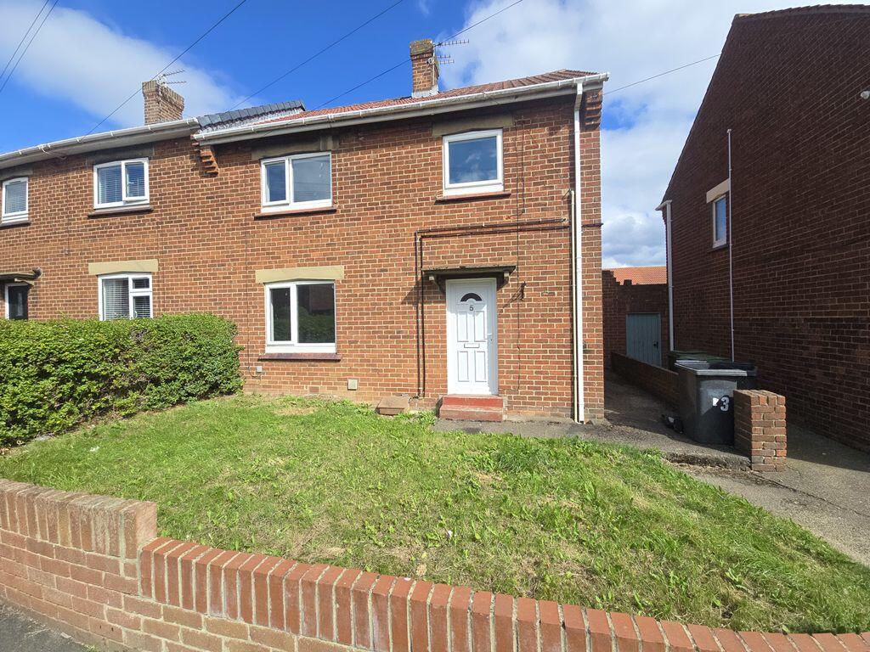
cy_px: 326
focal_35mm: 13
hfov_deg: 106.2
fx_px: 327
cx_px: 435
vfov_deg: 89.9
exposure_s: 1/2000
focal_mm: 2.2
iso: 64
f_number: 2.2
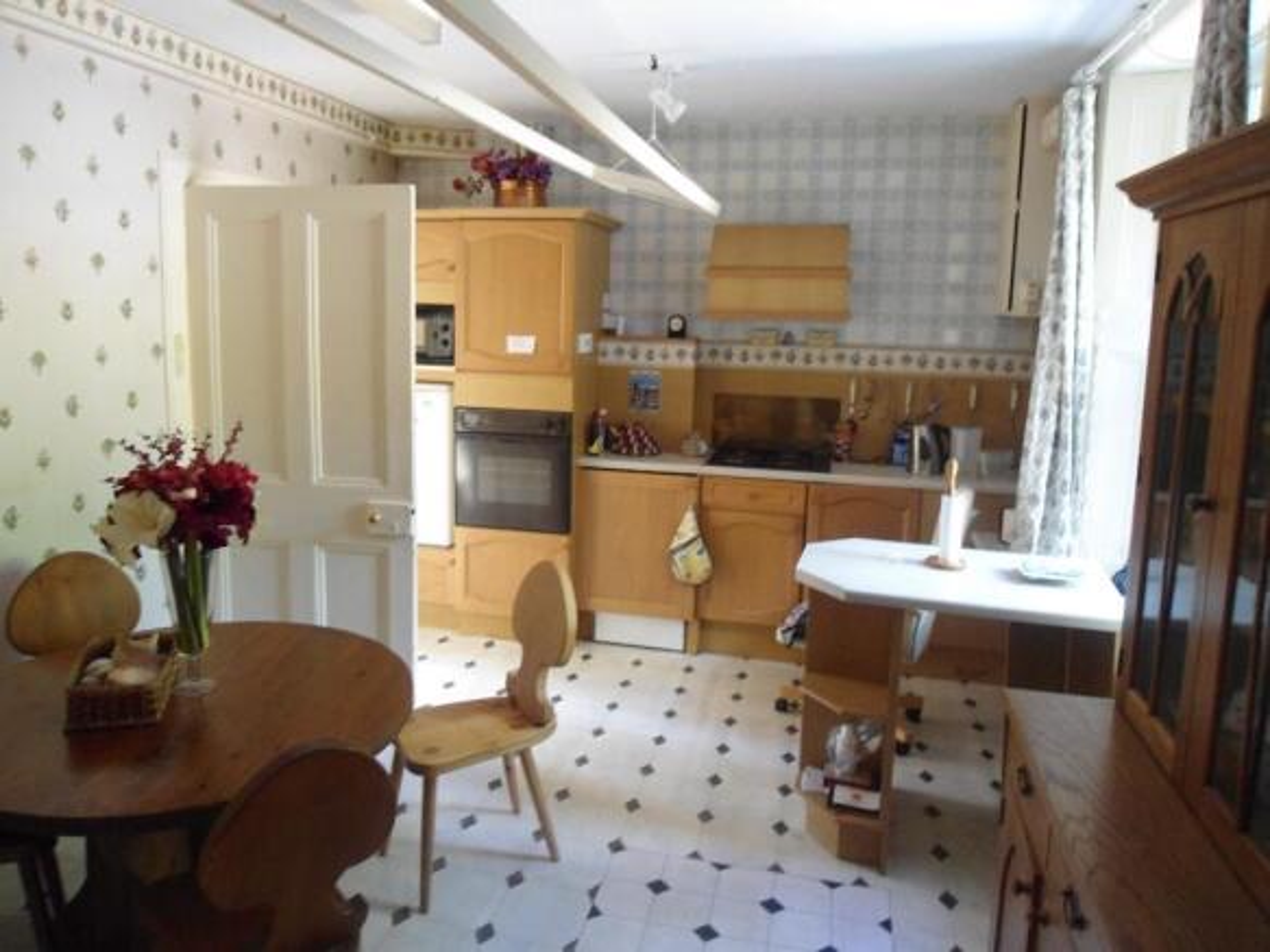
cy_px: 476
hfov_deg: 67.3
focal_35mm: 26
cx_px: 635
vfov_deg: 53.0
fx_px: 954
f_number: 2.8
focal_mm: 4.7
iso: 400
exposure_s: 1/25
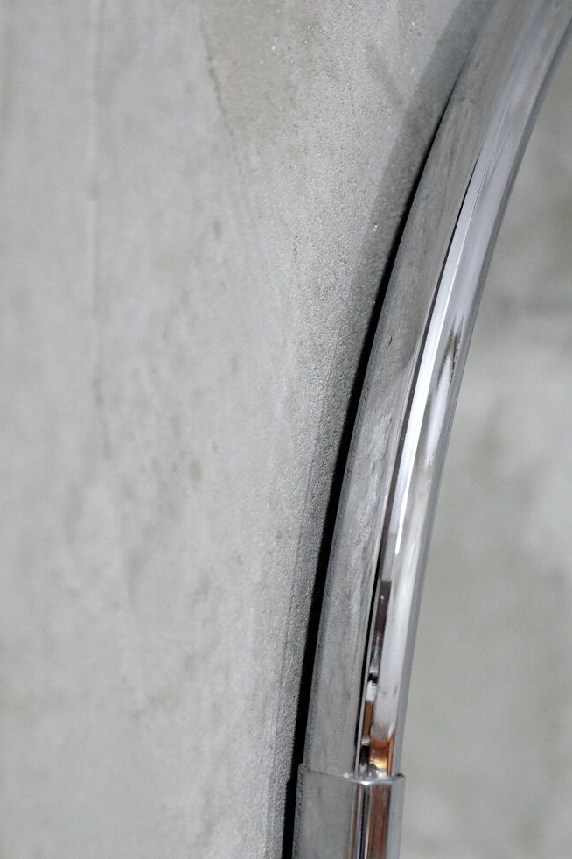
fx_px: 1978
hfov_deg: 16.5
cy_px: 512
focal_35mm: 83
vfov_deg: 24.4
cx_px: 310
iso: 4000
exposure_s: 1/60
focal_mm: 42.9
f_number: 4
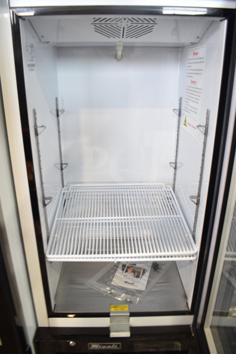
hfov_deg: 47.9
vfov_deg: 67.4
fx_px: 265
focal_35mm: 27
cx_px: 118
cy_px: 177
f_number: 3.5
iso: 250
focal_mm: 18
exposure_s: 1/30
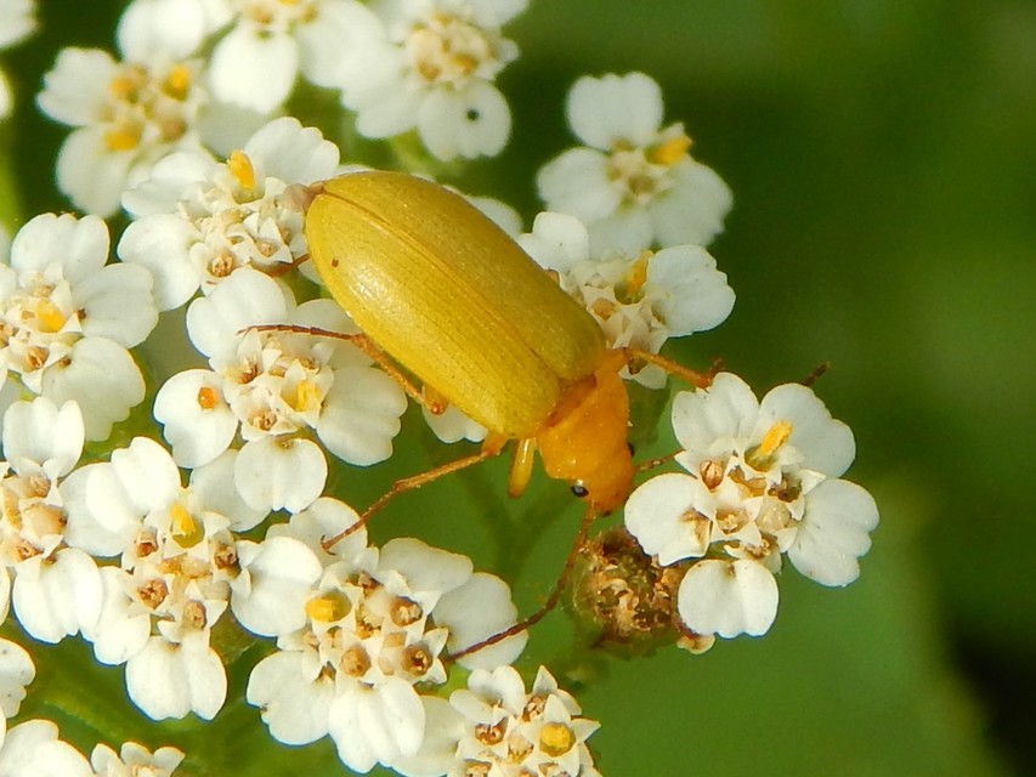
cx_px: 518
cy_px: 388
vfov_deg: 24.0
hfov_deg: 31.7
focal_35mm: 61
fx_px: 1826
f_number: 4
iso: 125
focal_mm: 10.9
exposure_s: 1/640
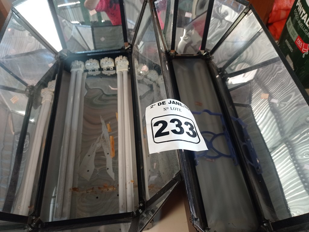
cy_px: 116
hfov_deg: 63.5
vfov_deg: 49.7
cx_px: 154
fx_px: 250
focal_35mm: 28
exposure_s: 1/30
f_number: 1.79
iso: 234
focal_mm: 4.7
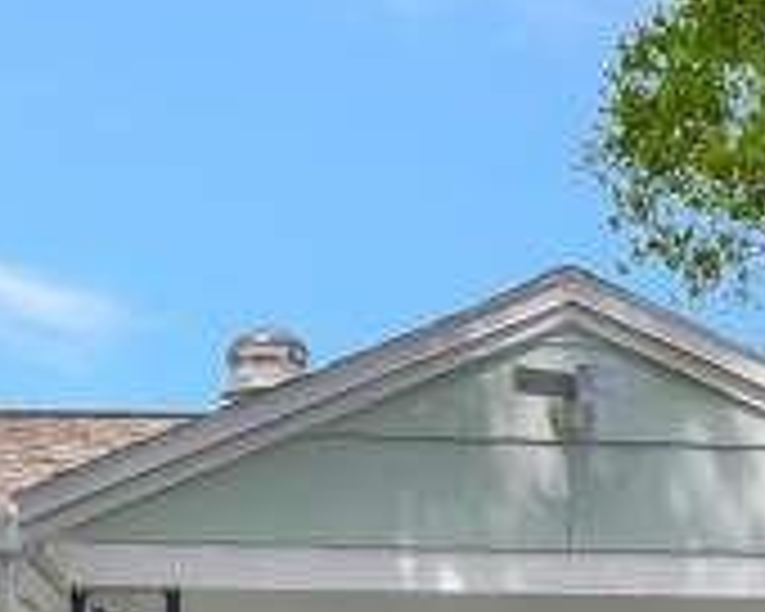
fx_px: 2246
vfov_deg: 13.9
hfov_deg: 19.0
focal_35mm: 99
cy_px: 1078
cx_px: 670
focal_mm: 15
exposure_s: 1/1600
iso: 500
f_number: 7.1
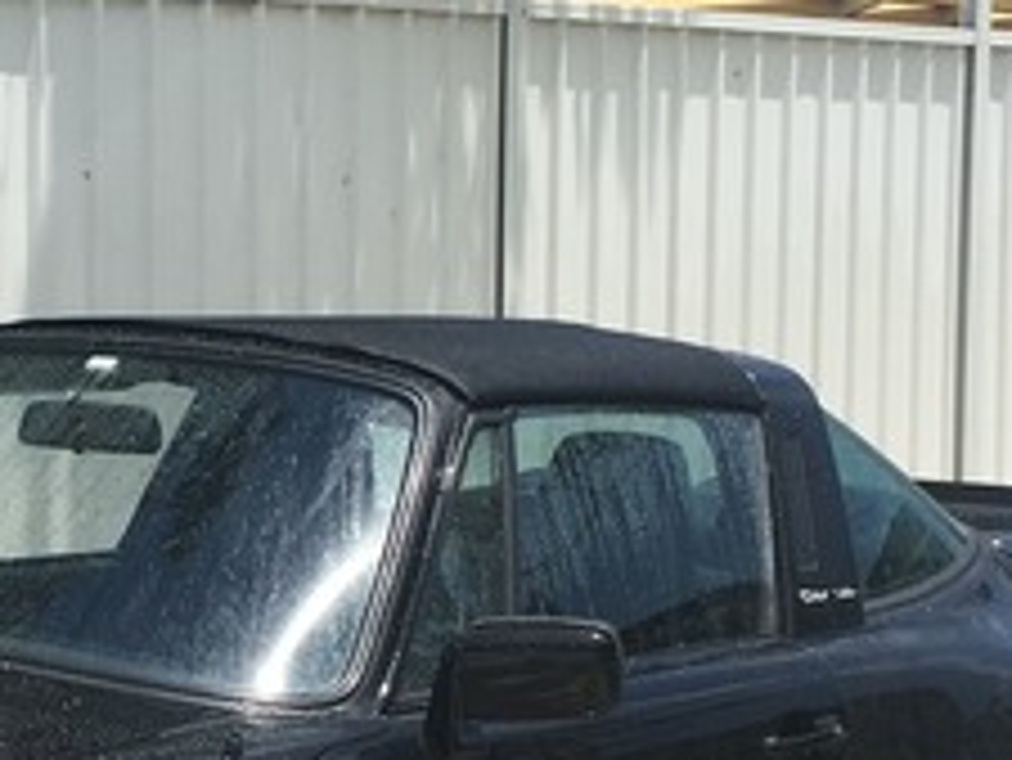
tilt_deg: -7.9
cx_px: 72
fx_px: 3013
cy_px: 594
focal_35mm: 103
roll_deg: +0.7
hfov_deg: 18.7
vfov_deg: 14.3
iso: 25
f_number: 2.2
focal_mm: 4.15
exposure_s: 1/1637
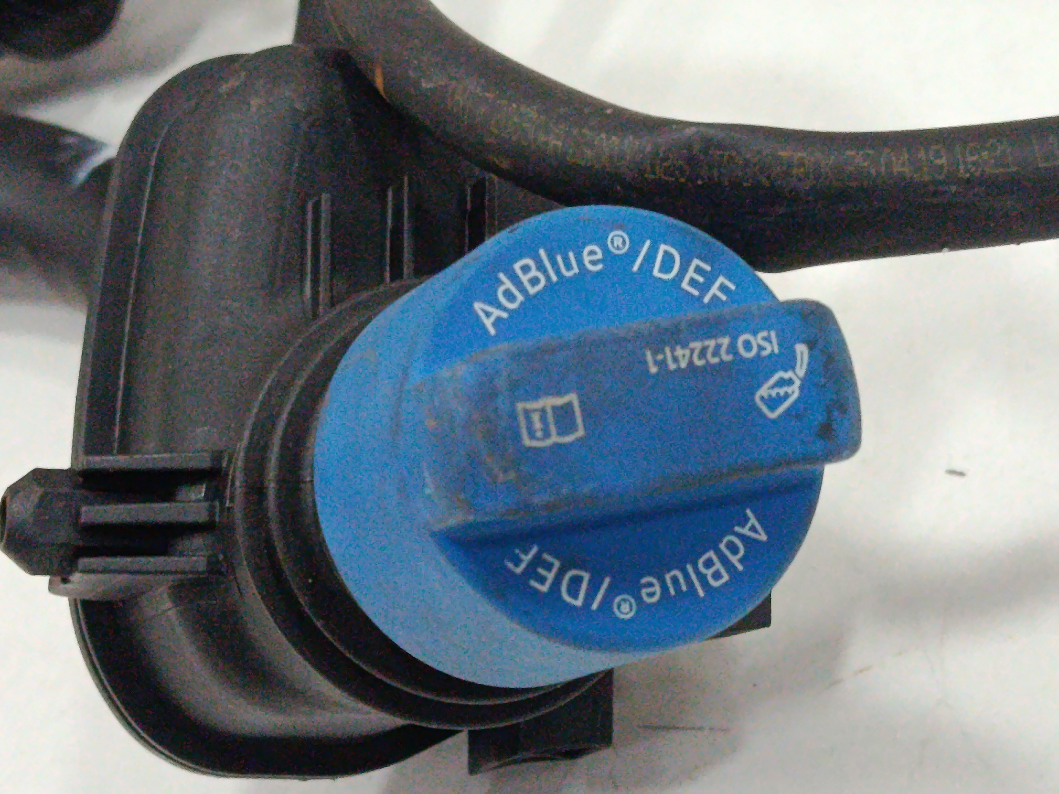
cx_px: 530
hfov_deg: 19.8
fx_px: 3029
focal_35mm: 99
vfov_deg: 14.9
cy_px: 397
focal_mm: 5.24
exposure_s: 1/50
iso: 951
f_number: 1.7
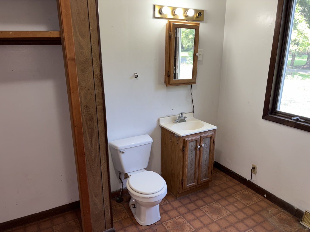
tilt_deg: -15.8
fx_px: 233
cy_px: 116
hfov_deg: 67.3
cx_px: 155
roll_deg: +0.4
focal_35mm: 26
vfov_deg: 53.1
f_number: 1.6
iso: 40
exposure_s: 1/29
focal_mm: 5.96
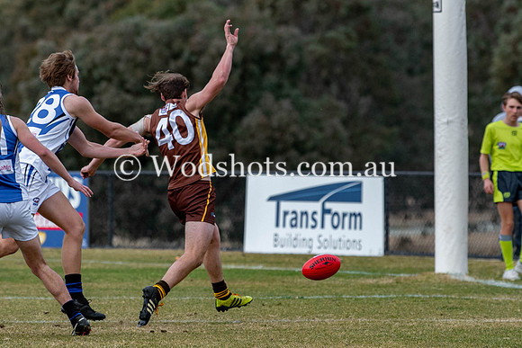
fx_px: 7724
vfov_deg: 2.6
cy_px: 153
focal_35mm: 533
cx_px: 229
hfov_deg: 3.9
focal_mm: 175
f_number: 3.5
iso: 360
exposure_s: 1/1600
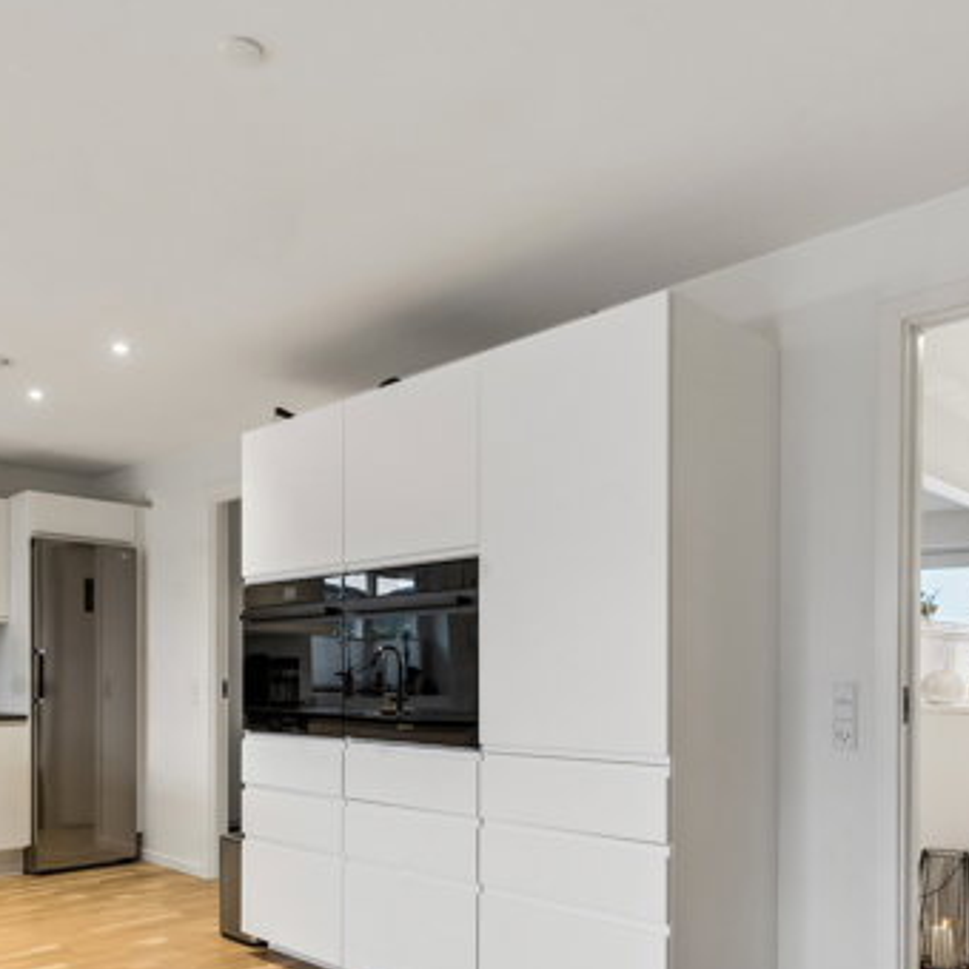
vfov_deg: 55.2
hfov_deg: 56.5
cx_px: 351
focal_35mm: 28
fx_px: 887
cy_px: 700
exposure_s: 1/8
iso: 320
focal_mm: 14
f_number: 9
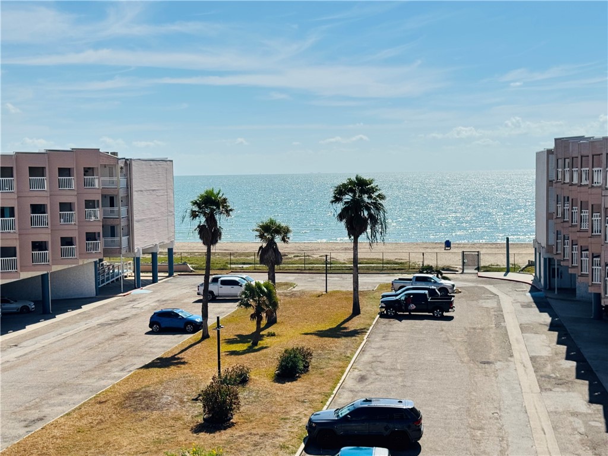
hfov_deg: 39.7
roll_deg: +1.4
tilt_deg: -4.7
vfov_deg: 30.3
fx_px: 843
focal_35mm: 48
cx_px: 304
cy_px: 228
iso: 64
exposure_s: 1/9009
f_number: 1.78
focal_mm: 6.76
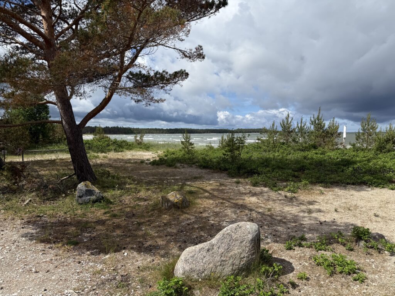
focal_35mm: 24
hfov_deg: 71.6
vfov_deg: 56.8
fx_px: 274
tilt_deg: -2.9
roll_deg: +0.0
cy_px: 148
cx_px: 198
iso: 80
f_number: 1.78
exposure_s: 1/6173
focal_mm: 6.76
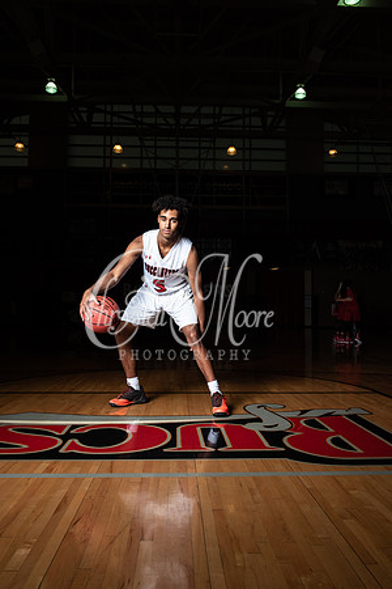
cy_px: 294
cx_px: 196
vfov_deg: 63.7
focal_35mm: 29
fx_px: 474
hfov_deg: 45.0
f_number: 14
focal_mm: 29
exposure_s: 1/200
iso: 320
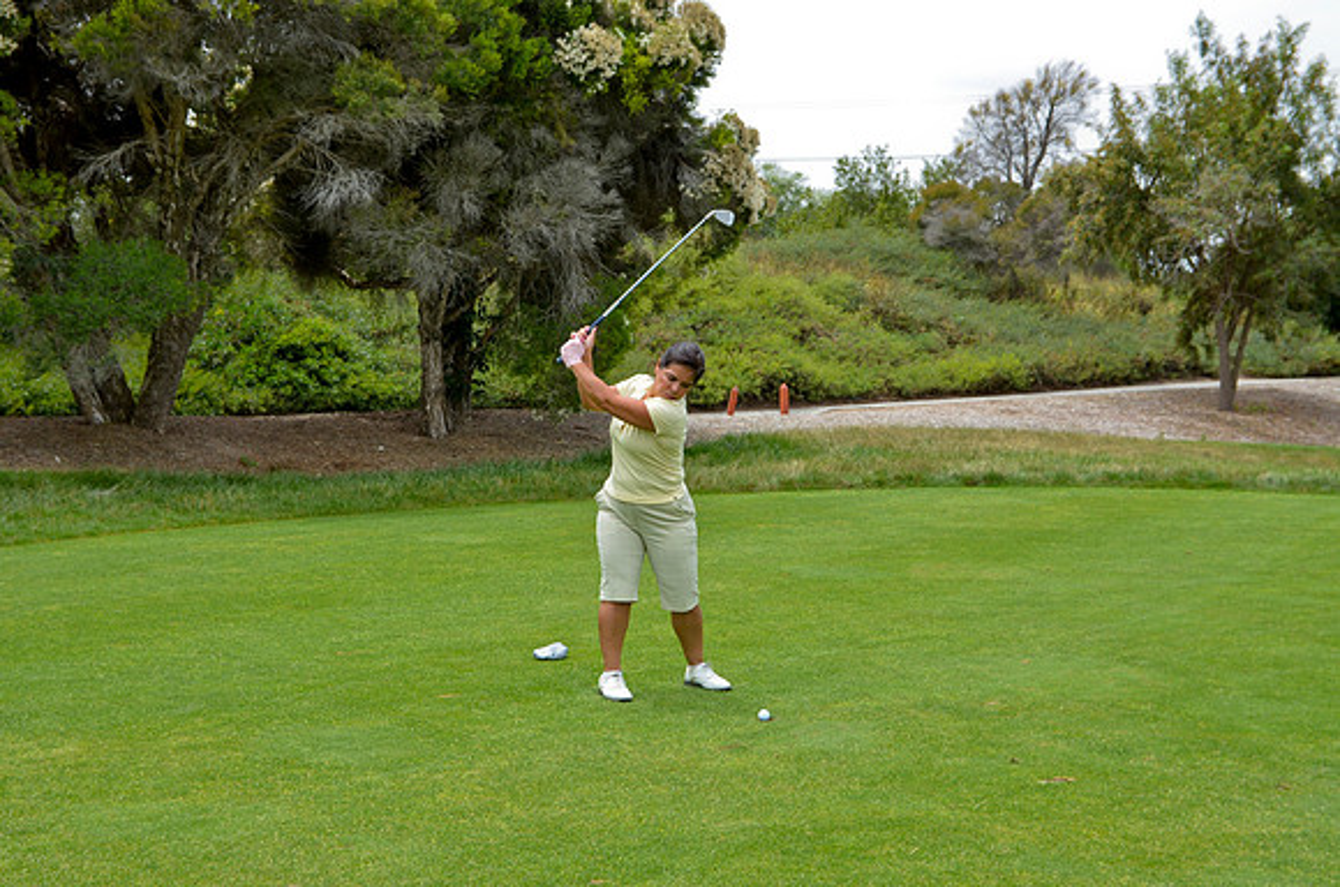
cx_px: 670
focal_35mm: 54
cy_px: 444
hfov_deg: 36.9
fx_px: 2006
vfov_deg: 24.9
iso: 200
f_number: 5.6
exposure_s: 1/500
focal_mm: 36
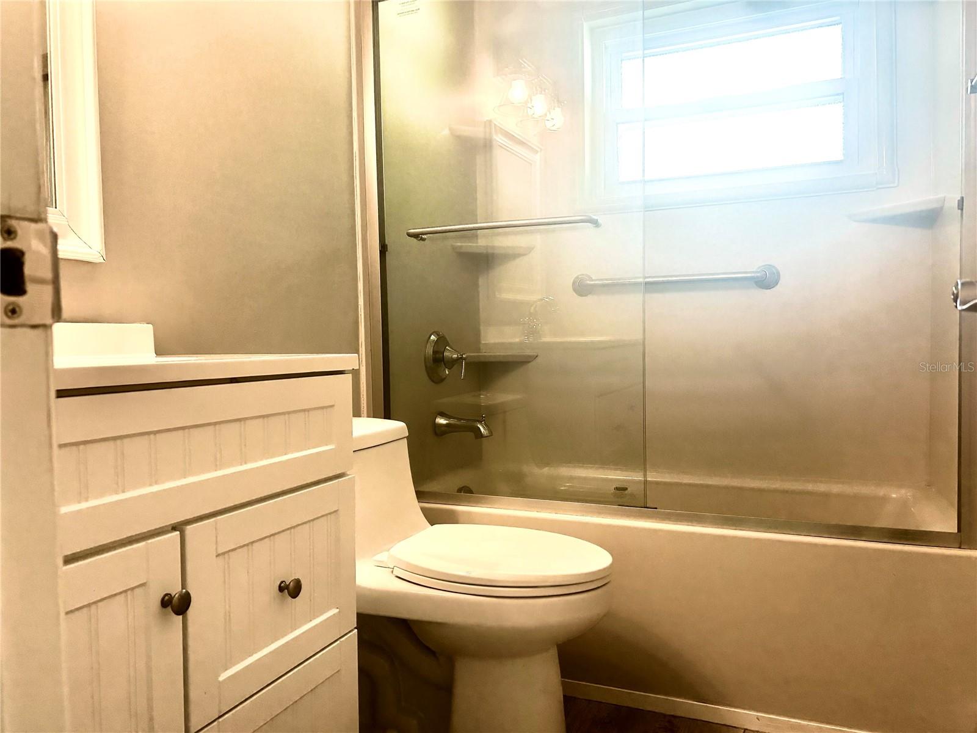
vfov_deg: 53.1
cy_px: 366
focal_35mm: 26
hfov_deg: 67.3
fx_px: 734
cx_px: 488
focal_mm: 5.7
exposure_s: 1/60
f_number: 1.5
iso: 80
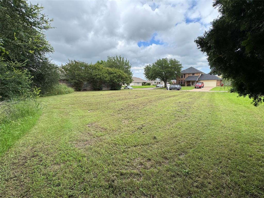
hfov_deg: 102.1
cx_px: 132
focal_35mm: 14
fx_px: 107
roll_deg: -0.1
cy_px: 99
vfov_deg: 85.7
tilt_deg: -8.6
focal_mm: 2.22
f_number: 2.2
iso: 40
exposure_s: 1/533
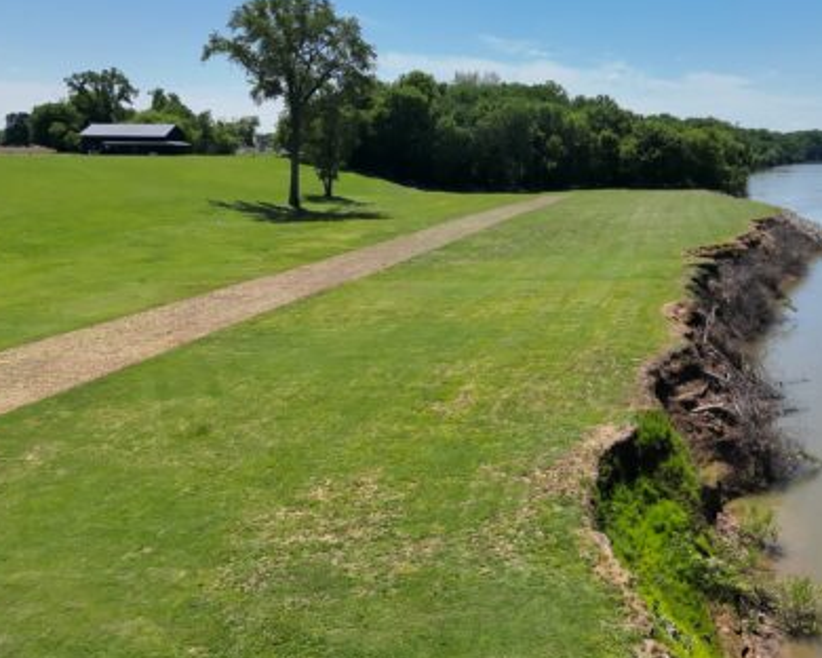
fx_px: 876
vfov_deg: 41.0
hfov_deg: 49.1
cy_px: 266
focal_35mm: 36
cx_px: 571
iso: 170
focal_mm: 6.72
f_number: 1.7
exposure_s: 1/6000
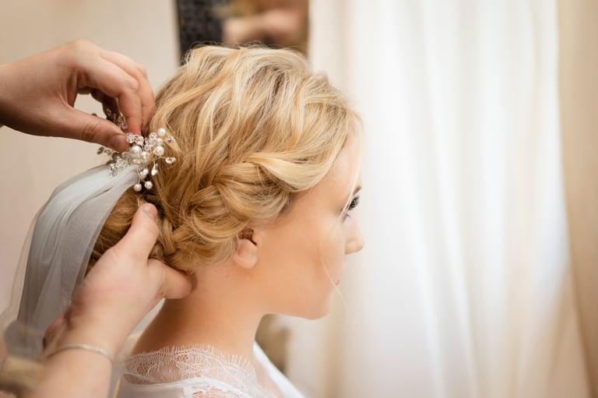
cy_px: 199
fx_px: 863
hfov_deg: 38.2
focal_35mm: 52
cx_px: 299
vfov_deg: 26.0
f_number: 1.8
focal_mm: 35
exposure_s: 1/125
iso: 100
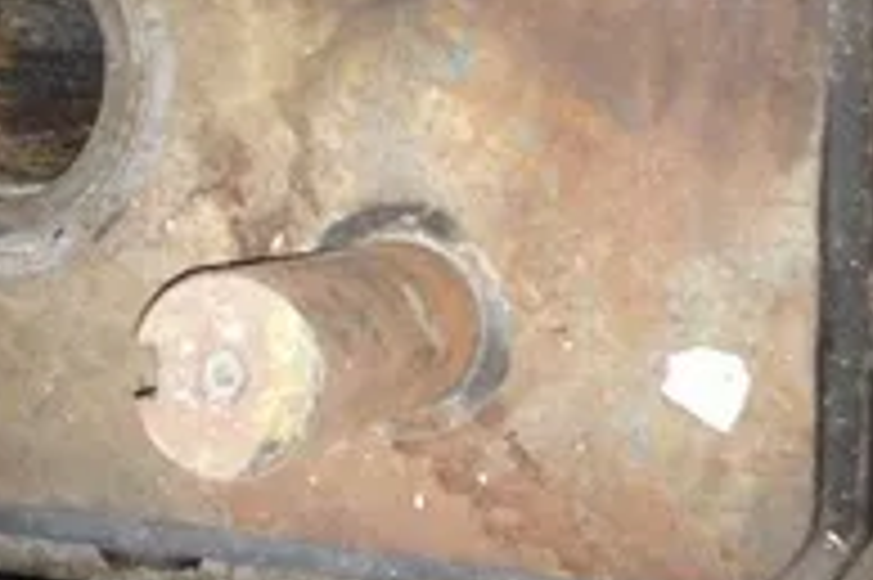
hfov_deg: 26.9
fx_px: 1817
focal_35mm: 75
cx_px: 306
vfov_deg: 17.9
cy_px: 90
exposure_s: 1/16
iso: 200
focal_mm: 4.28
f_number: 2.4
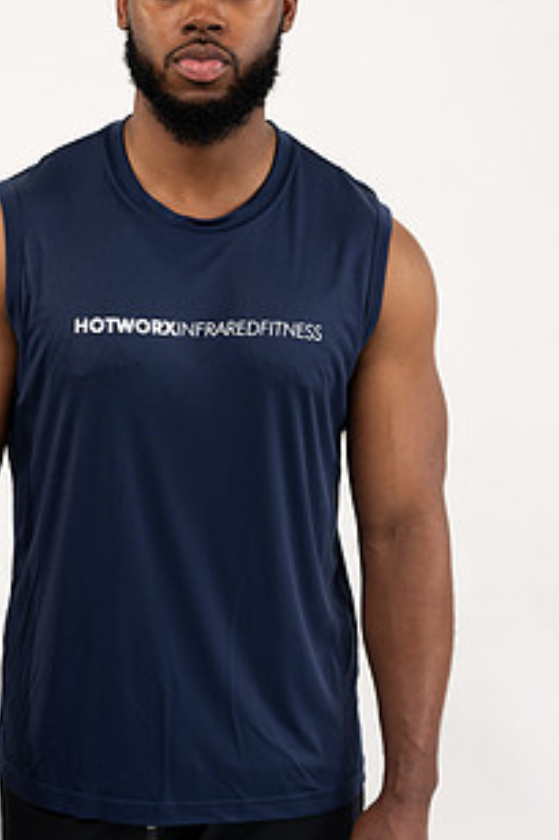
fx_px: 1702
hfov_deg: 18.6
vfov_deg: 27.7
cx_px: 183
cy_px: 390
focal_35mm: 73
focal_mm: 50
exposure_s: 1/160
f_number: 4
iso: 200
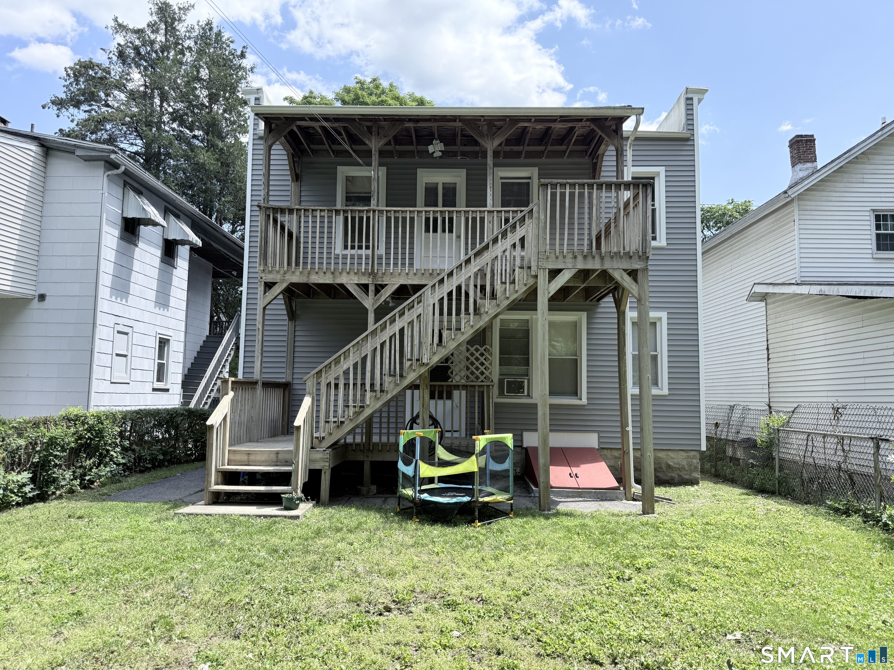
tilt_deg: +6.5
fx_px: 620
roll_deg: -1.2
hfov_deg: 71.6
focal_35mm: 24
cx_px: 447
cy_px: 335
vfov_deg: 56.8
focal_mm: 6.76
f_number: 1.78
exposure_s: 1/1812
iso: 100
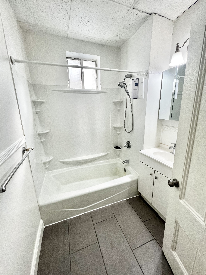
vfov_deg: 106.2
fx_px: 103
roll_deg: +1.4
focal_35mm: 13
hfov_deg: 89.9
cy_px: 138
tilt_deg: -11.1
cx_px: 103
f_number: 1.8
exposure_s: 1/120
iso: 125
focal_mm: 1.57
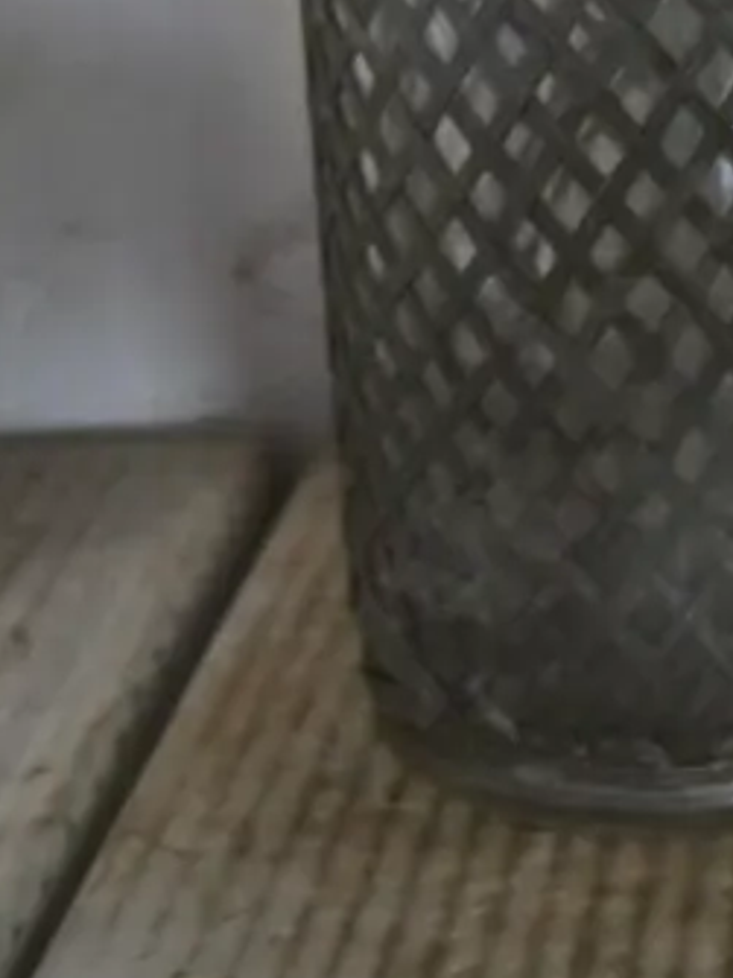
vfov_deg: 18.8
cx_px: 1070
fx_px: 2769
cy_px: -239
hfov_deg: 14.2
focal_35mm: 98
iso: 3200
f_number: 3.6
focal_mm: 16
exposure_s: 1/60
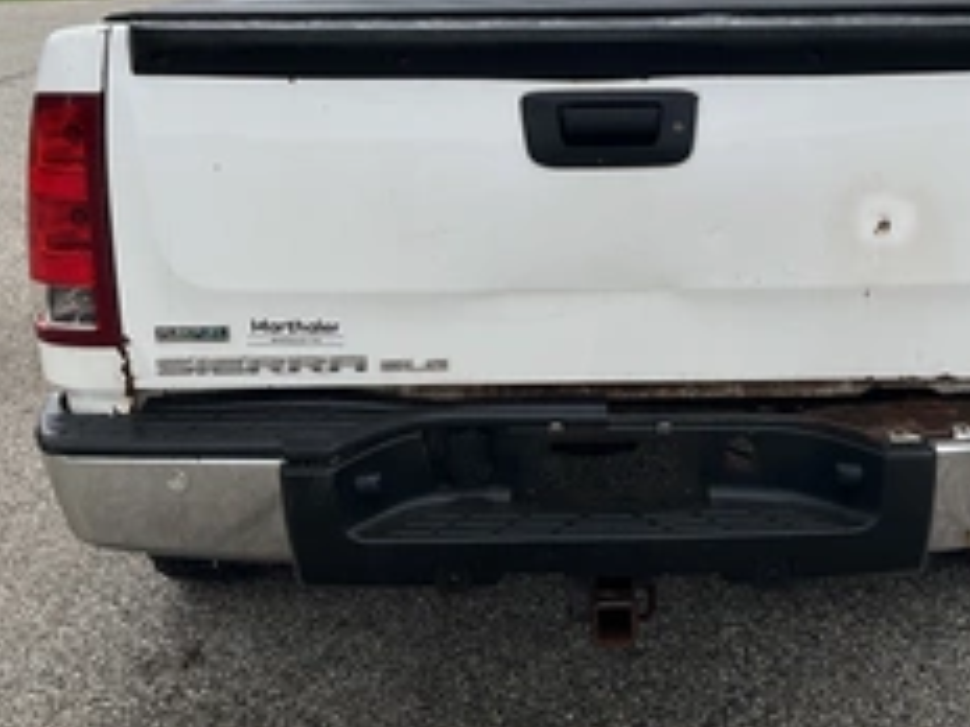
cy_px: 146
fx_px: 1401
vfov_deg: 28.5
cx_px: 598
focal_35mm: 50
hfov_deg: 38.0
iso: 25
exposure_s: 1/1035
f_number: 1.8
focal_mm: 3
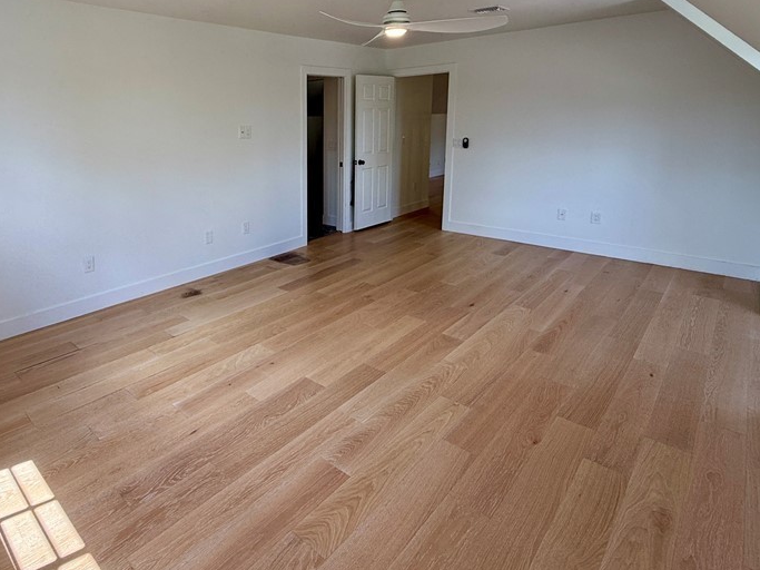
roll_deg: +1.4
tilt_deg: -9.6
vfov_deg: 62.2
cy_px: 200
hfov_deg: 76.8
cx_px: 263
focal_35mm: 21
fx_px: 461
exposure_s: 1/120
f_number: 2.2
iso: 64
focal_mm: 2.22
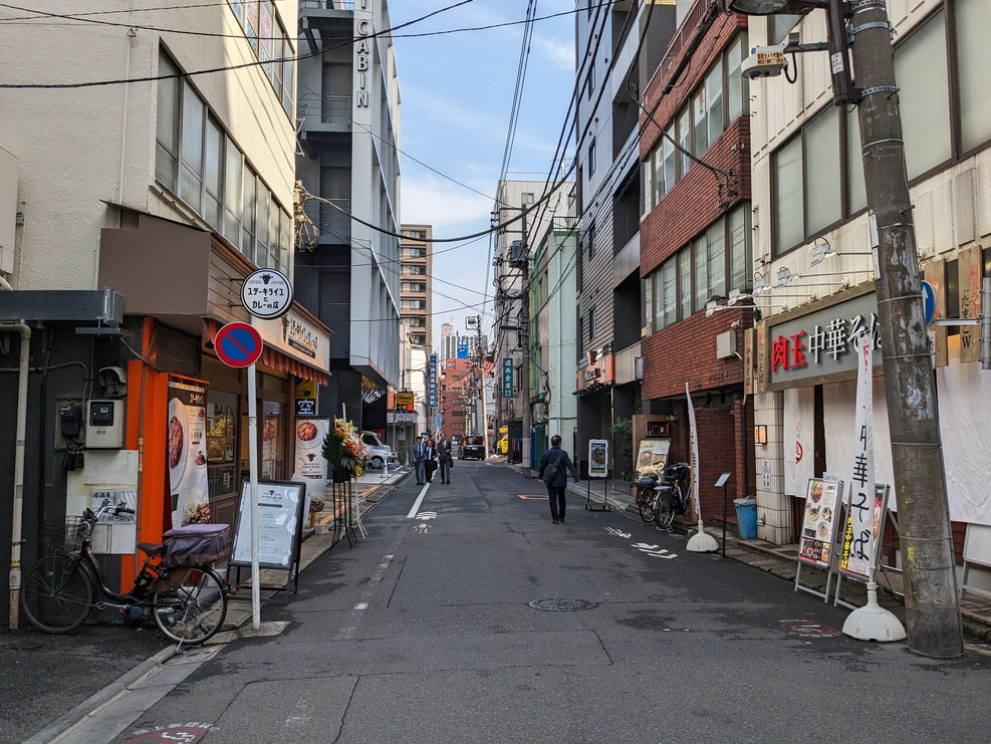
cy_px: 361
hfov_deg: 63.4
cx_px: 513
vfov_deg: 49.8
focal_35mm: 28
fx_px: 802
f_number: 1.73
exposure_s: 1/2336
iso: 58
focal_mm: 4.38
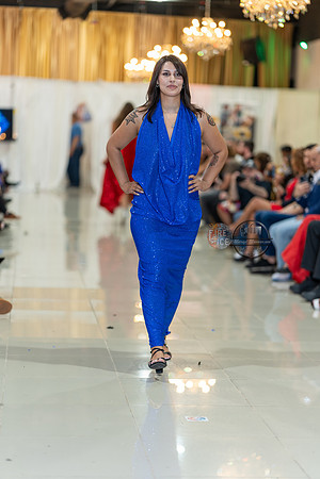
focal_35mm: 85
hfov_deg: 16.1
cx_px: 160
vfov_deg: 23.9
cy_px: 240
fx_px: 1133
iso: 200
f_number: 1.4
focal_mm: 85
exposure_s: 1/160
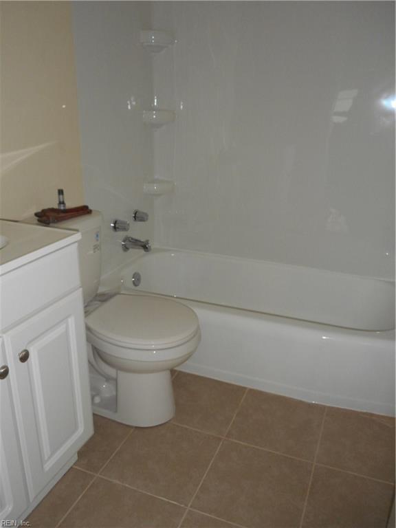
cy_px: 264
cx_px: 198
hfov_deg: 48.2
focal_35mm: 29
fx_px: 442
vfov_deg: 61.7
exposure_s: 1/25
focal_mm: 5.2
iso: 200
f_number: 4
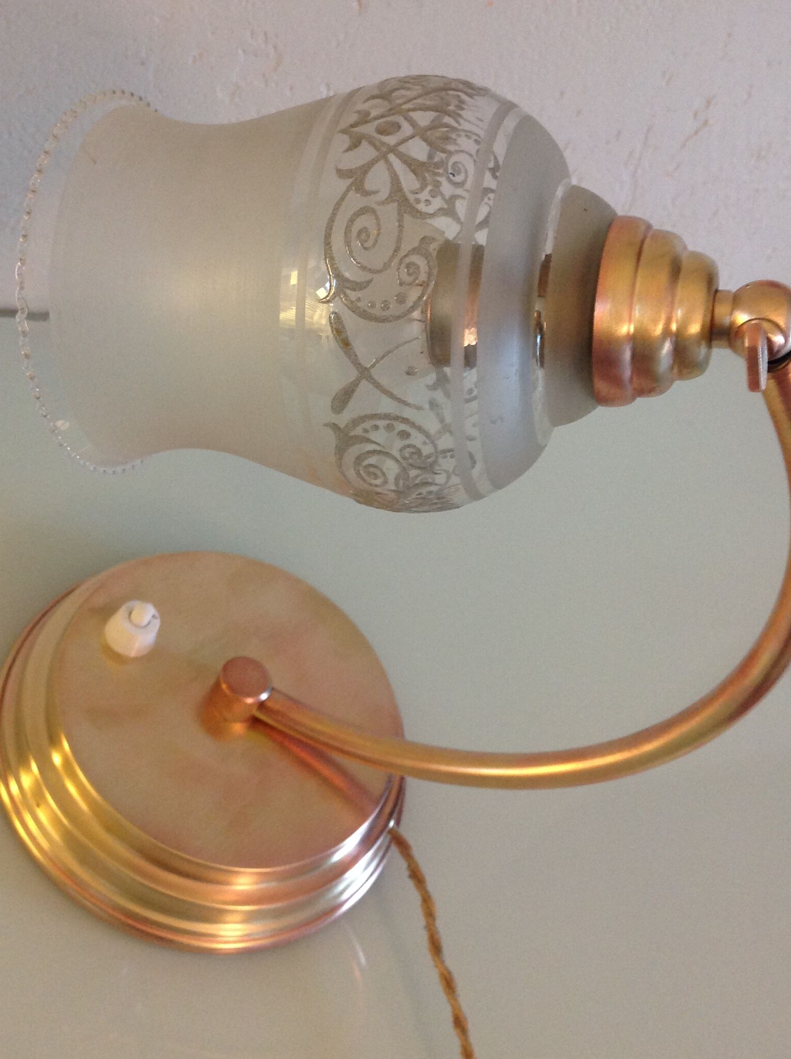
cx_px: 380
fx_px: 1344
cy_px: 482
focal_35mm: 44
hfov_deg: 32.8
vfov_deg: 43.0
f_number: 2.4
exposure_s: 1/15
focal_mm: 4.28
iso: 160
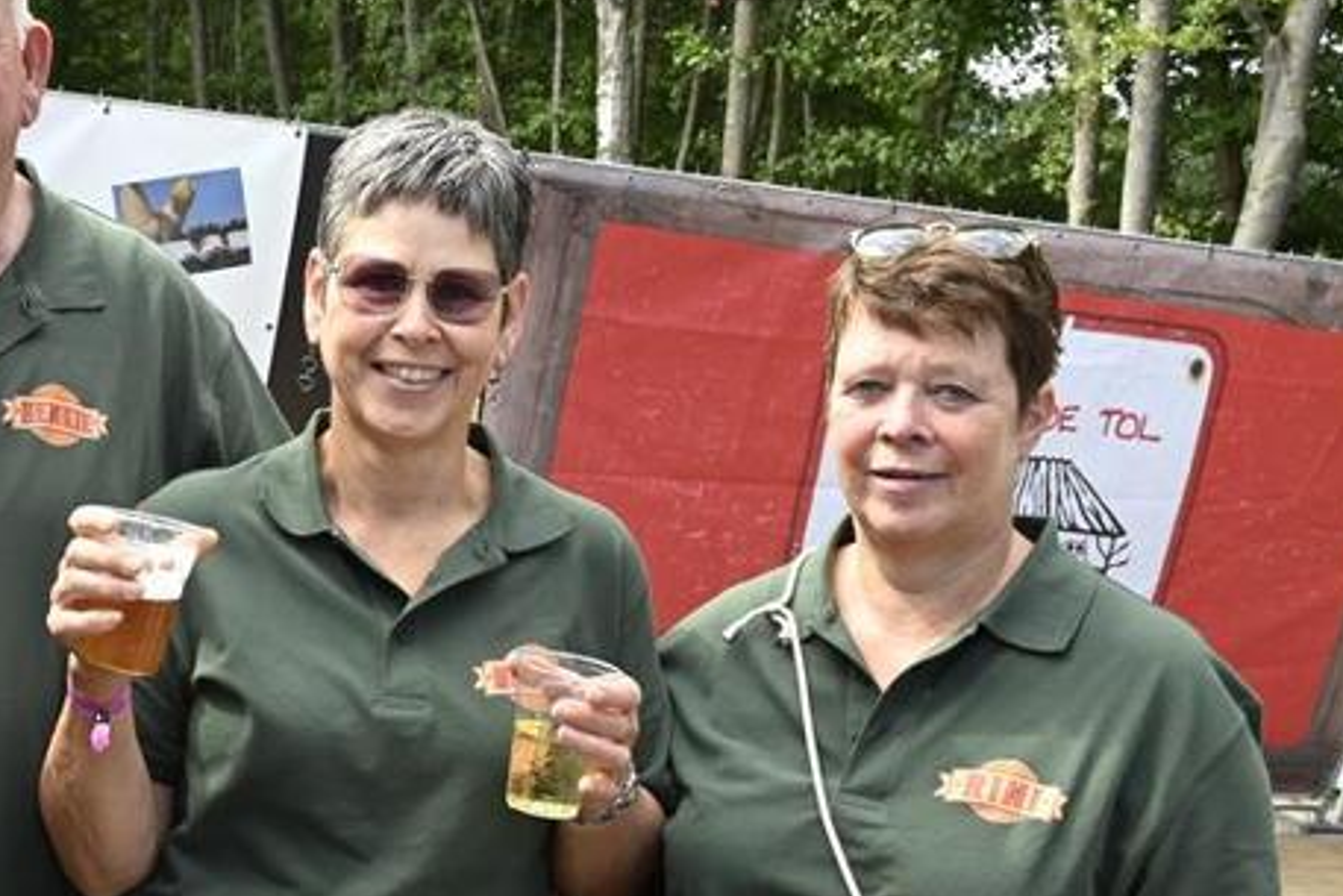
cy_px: 618
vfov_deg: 25.8
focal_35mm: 52
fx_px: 1940
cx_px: 159
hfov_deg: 36.1
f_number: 9
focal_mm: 24
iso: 1000
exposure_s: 1/250
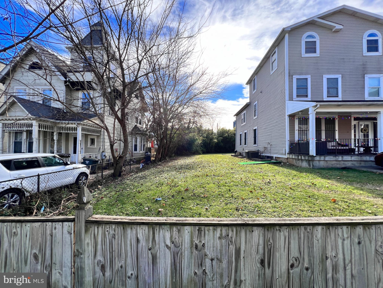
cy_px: 144
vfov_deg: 89.9
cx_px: 192
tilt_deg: +0.8
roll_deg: -1.0
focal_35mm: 13
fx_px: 144
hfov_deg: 106.2
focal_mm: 1.57
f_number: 1.8
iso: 32
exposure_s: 1/585
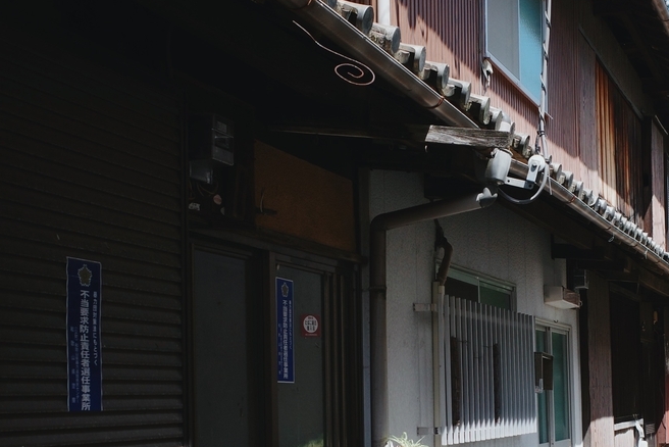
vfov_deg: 21.0
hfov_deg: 31.2
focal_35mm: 64
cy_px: 358
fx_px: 1190
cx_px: 434
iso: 200
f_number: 3.5
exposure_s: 1/640
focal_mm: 18.3
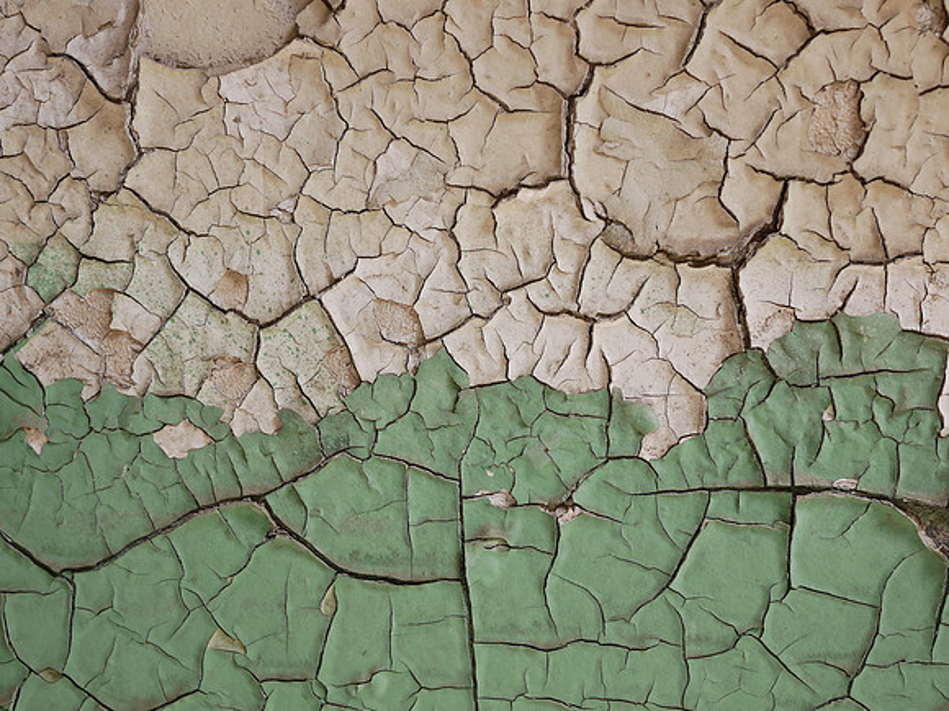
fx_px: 1097
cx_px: 474
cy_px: 356
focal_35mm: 40
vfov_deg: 36.0
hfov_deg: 46.8
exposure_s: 1/80
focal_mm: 20
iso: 100
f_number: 5
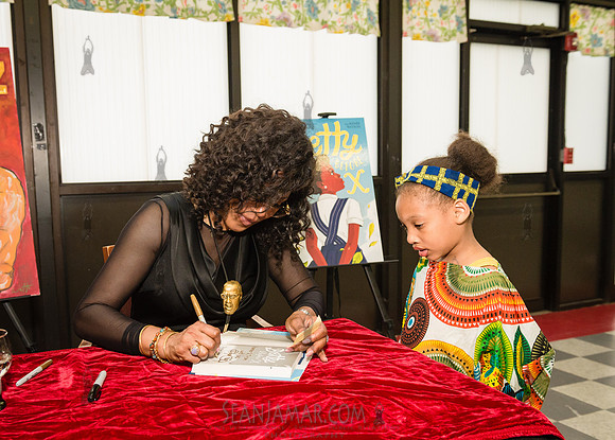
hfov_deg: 54.7
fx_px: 592
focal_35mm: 34
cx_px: 259
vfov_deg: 40.7
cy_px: 243
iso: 2000
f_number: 4.5
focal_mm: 29
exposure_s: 1/500
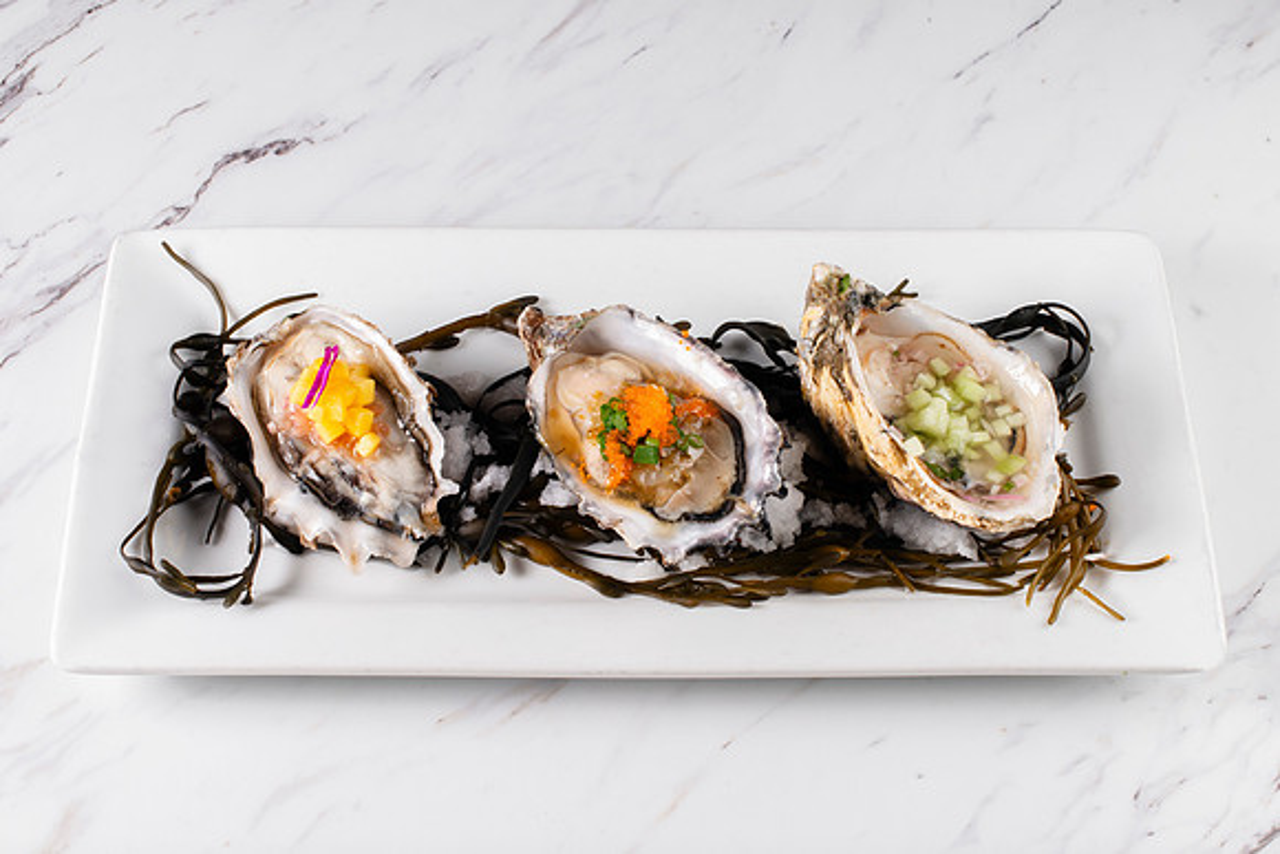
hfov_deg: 31.6
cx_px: 639
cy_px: 420
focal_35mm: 64
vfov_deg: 21.4
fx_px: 2261
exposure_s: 1/250
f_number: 13
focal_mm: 50
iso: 200
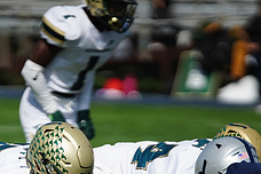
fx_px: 5531
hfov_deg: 2.7
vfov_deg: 1.8
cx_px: 39
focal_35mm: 763
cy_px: 195
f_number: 2.8
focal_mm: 300
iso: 400
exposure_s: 1/8000
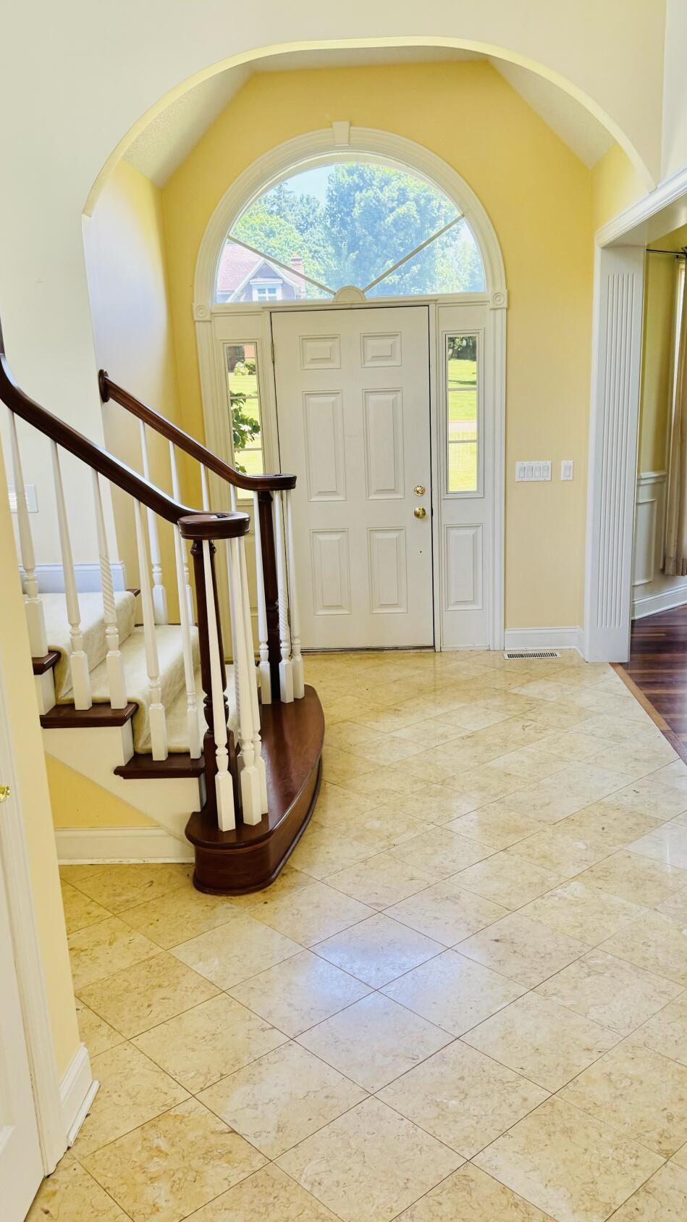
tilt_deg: -16.3
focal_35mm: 31
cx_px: 375
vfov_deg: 62.6
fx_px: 1004
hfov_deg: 37.7
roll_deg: +2.6
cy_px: 654
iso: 100
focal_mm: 6.76
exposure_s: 1/121
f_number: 1.78
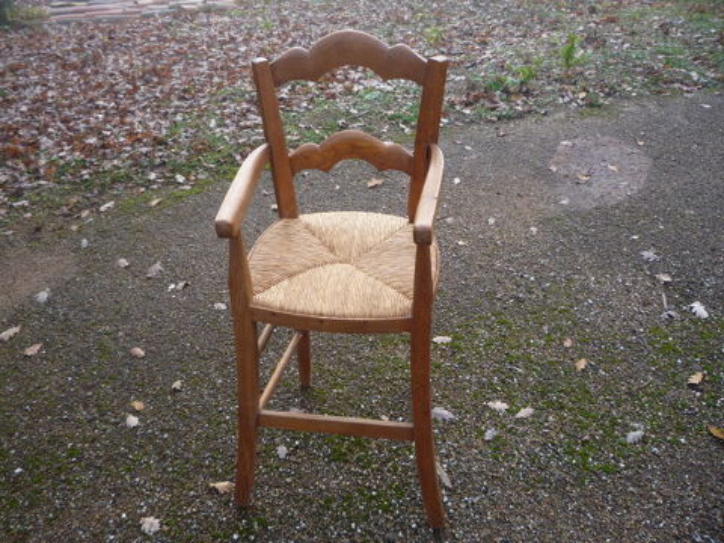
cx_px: 362
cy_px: 272
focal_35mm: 30
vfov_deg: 46.8
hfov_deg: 60.0
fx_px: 627
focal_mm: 5.2
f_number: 4
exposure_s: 1/125
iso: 100
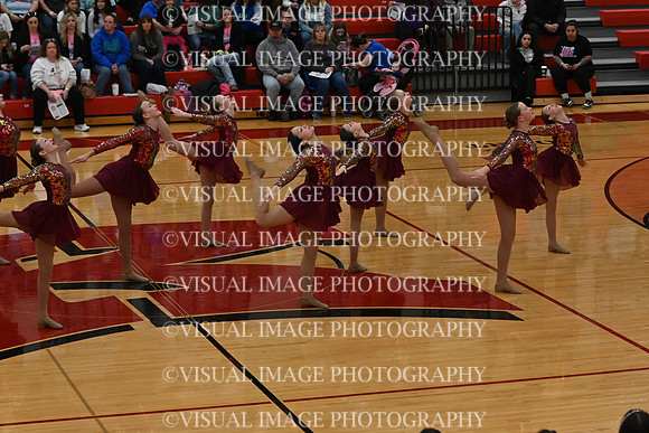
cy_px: 216
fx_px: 1893
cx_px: 324
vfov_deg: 13.0
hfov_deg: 19.5
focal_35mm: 105
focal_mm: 70
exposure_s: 1/400
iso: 3200
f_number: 4
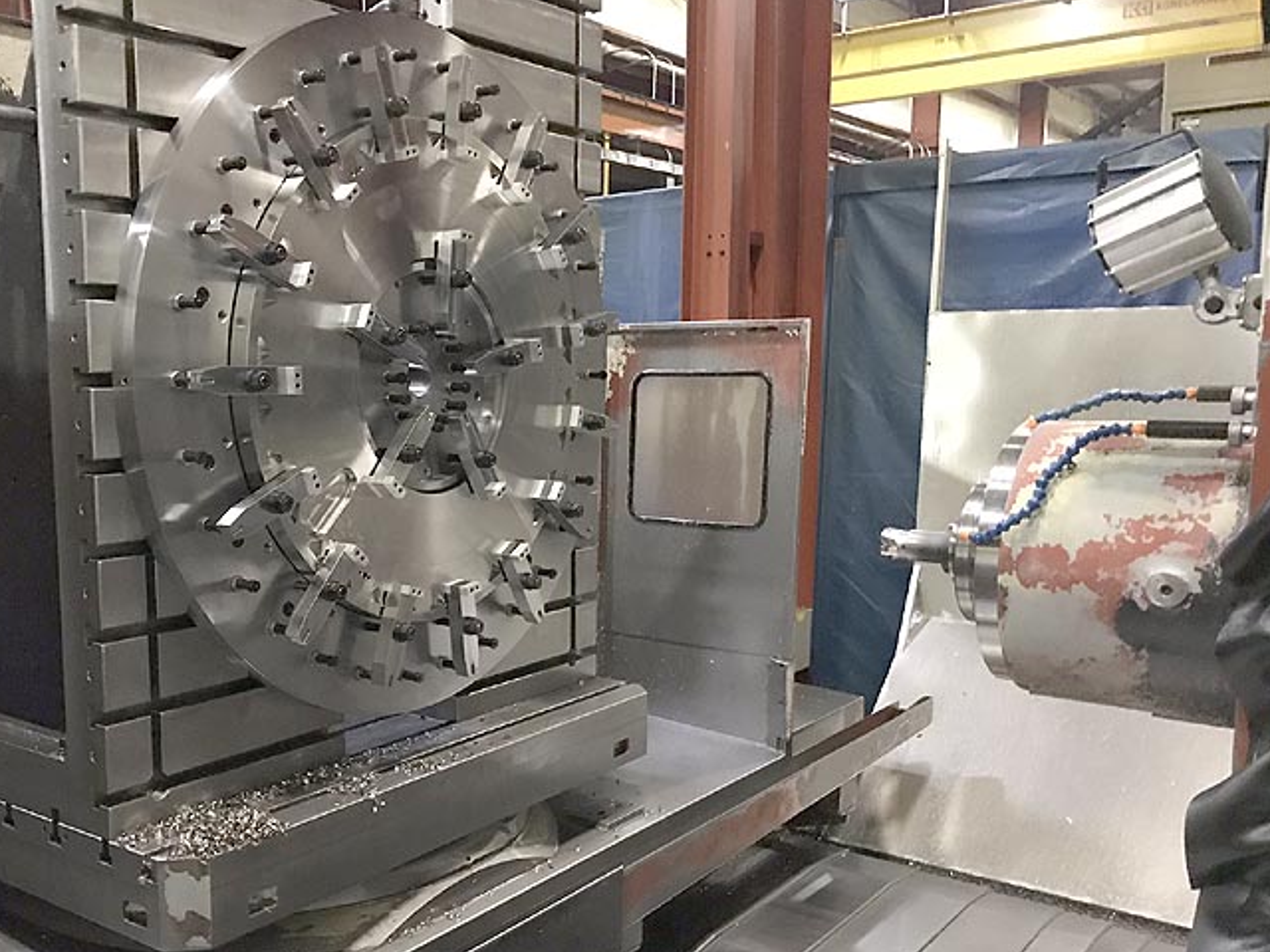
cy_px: 539
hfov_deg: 52.1
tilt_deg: -6.4
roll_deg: -0.5
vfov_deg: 40.6
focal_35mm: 35
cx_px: 484
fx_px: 1284
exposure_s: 1/4
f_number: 1.8
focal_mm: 3.99
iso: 100
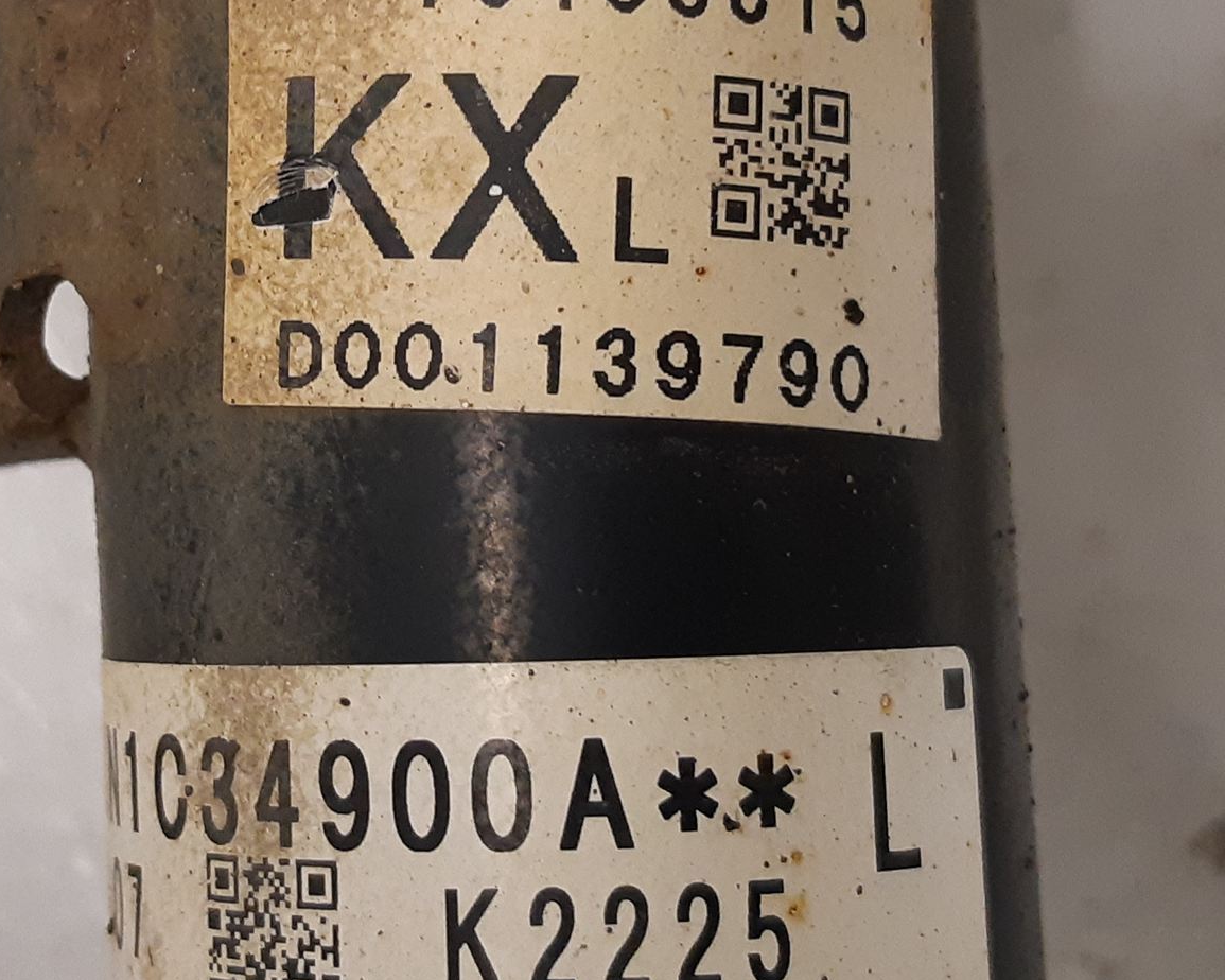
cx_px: 385
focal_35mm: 45
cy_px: 373
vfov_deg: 33.3
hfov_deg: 40.5
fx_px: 1631
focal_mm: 3.93
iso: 250
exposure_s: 1/50
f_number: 1.7
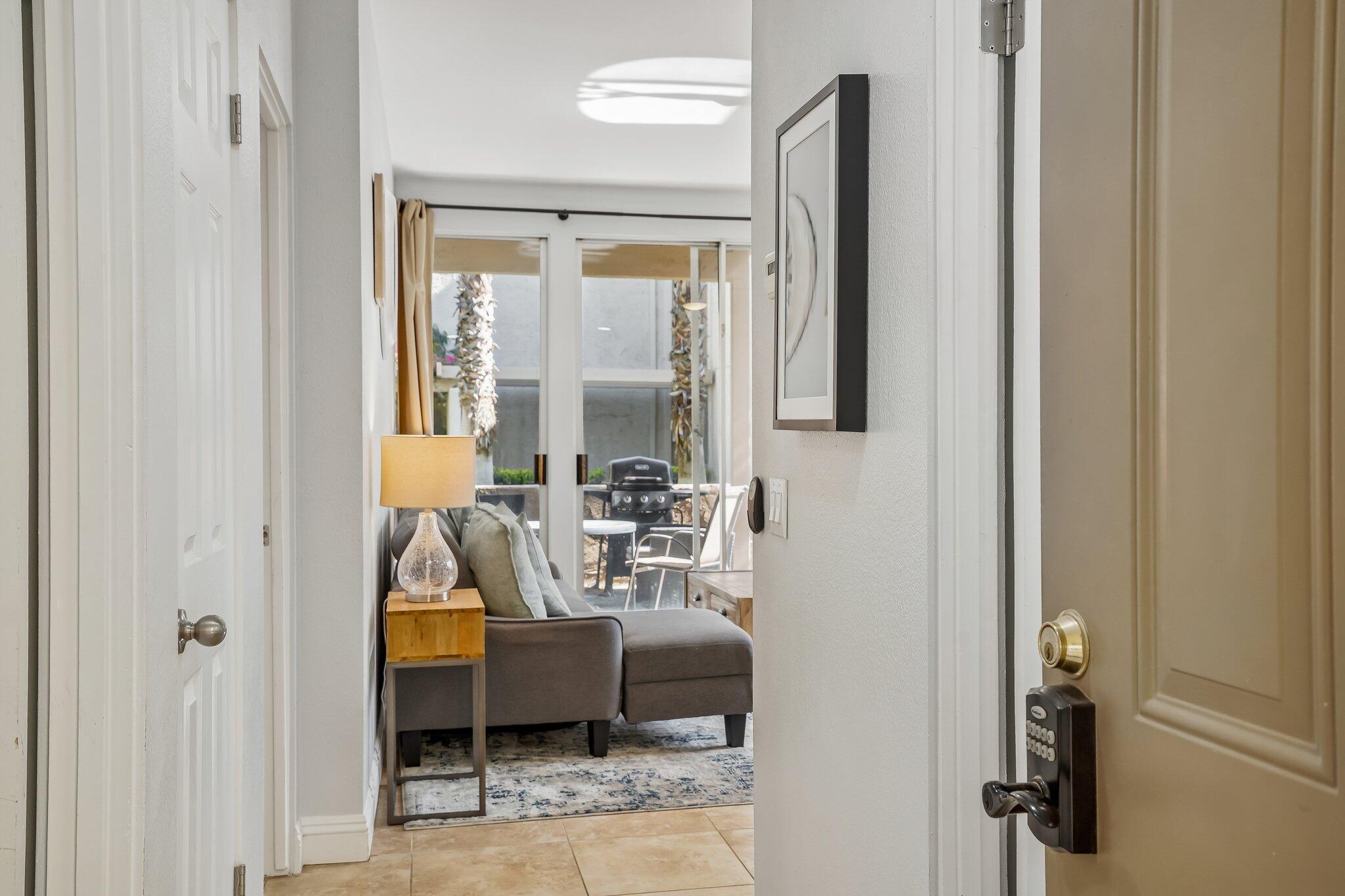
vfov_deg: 40.0
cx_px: 672
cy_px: 448
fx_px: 1233
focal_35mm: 33
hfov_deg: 57.2
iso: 400
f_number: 8
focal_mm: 33
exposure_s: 1/40
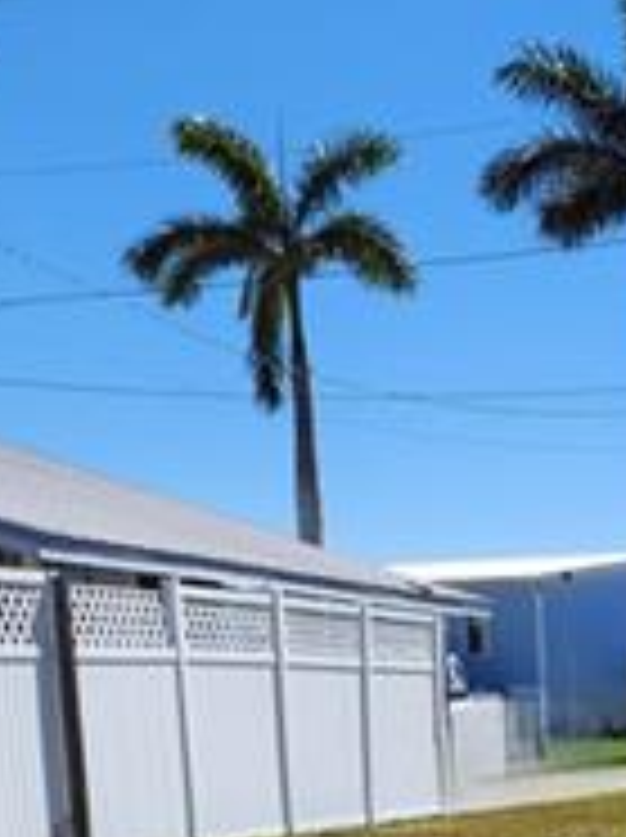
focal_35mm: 95
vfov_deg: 19.2
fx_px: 2296
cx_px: 1045
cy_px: 1076
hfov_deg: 14.1
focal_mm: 6.4
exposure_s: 1/1667
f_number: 1.8
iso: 12
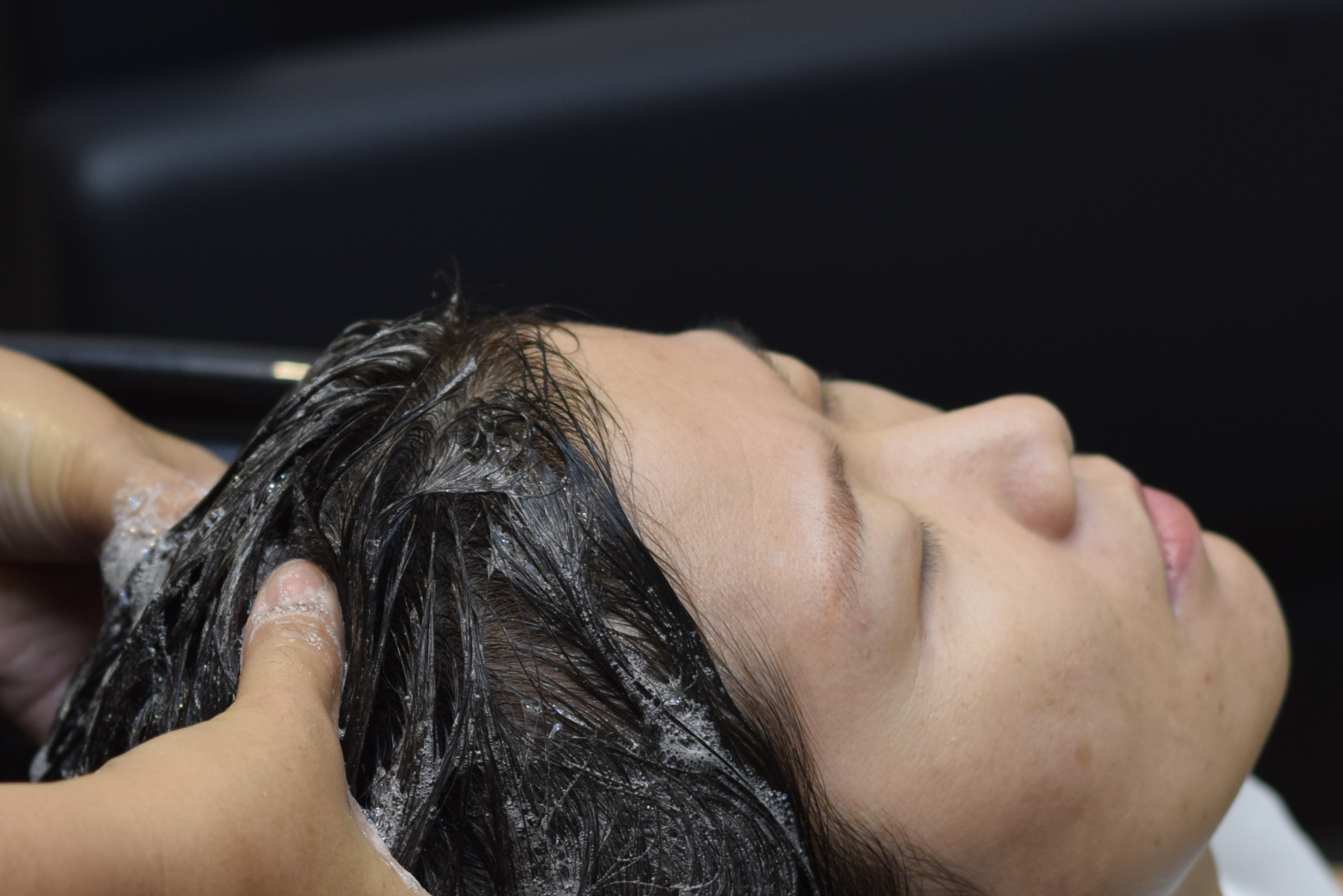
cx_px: 320
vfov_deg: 8.6
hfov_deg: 12.8
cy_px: 626
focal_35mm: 160
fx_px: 5969
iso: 200
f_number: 2.8
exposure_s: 1/200
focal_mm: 50
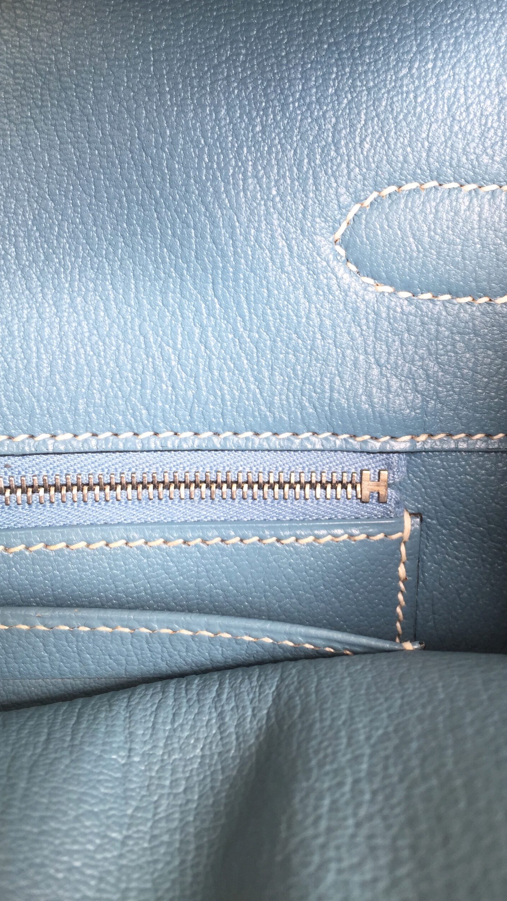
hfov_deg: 36.4
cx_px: 323
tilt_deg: -30.3
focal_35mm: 32
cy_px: 446
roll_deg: -2.4
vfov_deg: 61.0
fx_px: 765
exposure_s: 1/60
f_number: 2.2
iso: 32
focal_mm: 4.15
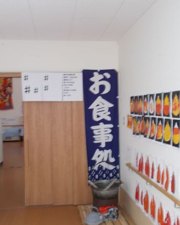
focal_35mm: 41
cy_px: 121
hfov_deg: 36.5
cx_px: 90
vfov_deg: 44.7
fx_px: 273
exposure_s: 1/4
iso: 200
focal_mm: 6.9
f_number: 3.9
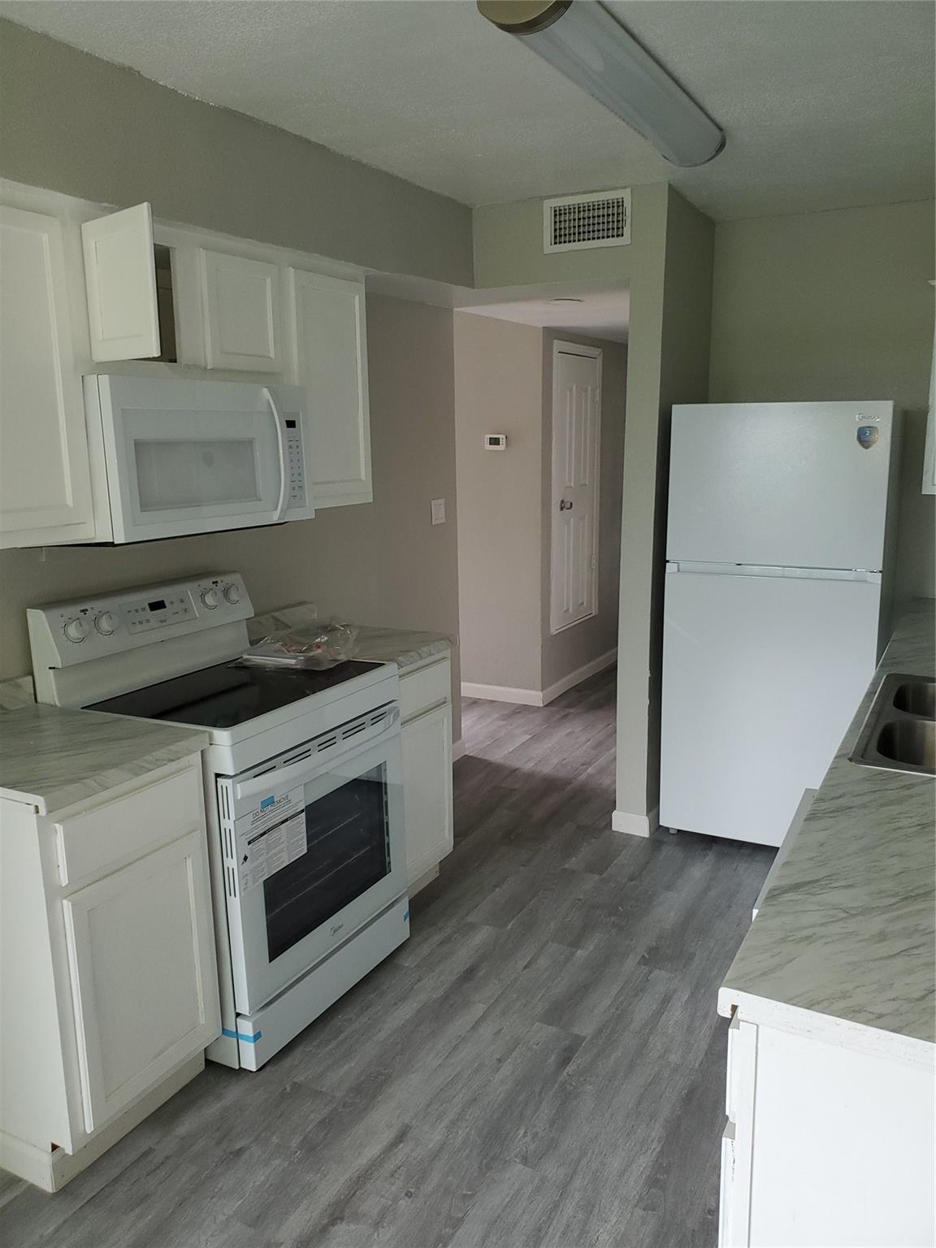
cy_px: 624
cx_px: 468
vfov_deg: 67.3
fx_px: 937
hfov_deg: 53.1
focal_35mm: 26
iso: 100
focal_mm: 4.3
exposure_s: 1/30
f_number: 2.4
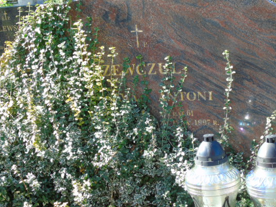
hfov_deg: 23.0
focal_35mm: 85
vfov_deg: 17.4
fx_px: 678
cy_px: 108
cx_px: 153
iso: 80
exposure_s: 1/60
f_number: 4.7
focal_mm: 13
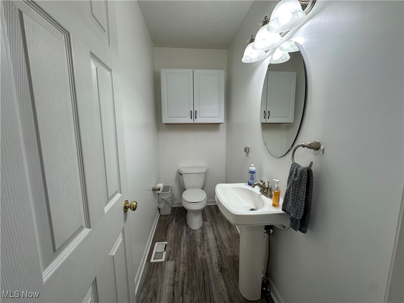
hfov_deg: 102.1
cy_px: 152
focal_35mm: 14
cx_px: 202
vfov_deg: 85.7
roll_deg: +0.7
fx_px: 163
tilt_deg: -7.6
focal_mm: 2.22
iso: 100
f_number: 2.2
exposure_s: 1/120
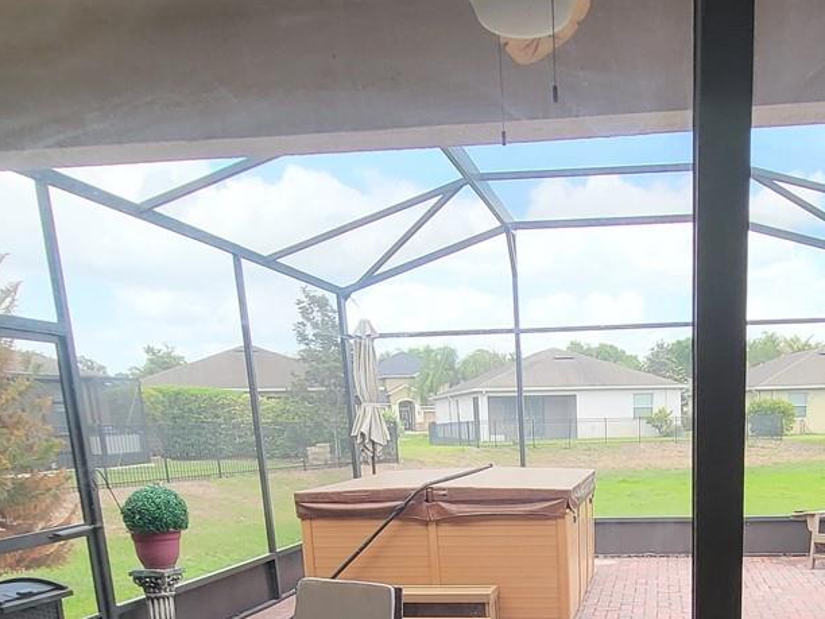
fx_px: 810
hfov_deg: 52.5
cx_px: 577
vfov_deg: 37.6
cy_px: 610
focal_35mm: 34
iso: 40
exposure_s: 1/120
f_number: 2.2
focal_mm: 1.74
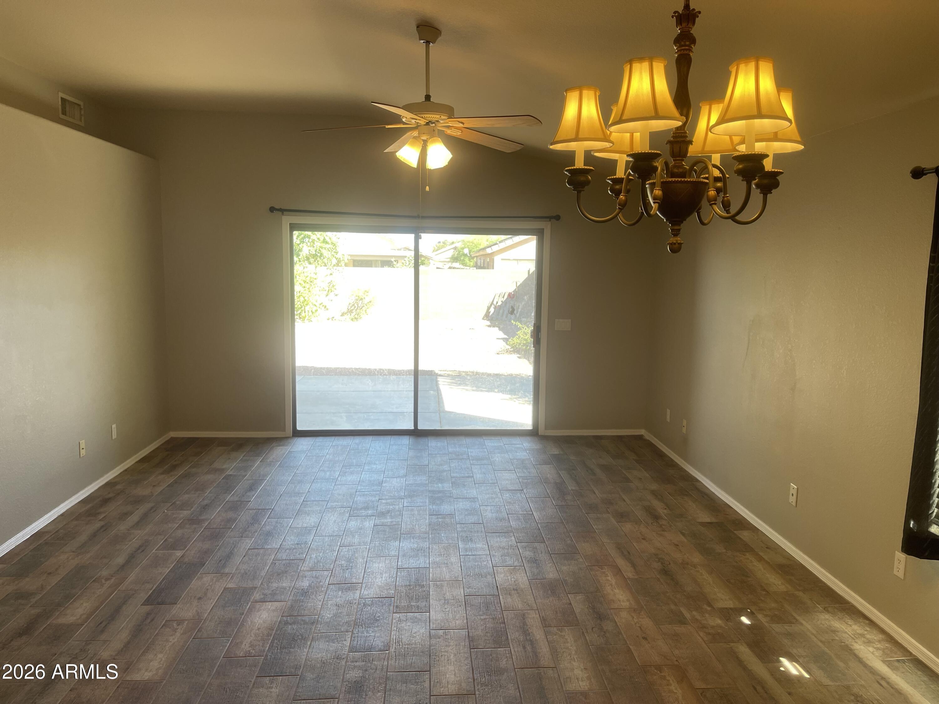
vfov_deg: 54.9
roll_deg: -0.8
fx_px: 678
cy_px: 352
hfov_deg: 69.4
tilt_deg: -7.1
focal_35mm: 25
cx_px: 470
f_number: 1.6
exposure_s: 1/120
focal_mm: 5.1
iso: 64
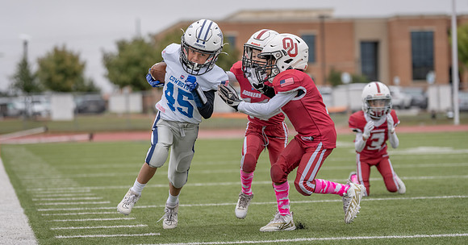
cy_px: 108
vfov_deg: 7.6
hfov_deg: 14.4
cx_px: 199
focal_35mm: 152
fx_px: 1856
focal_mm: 118
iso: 200
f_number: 2.8
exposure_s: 1/1250
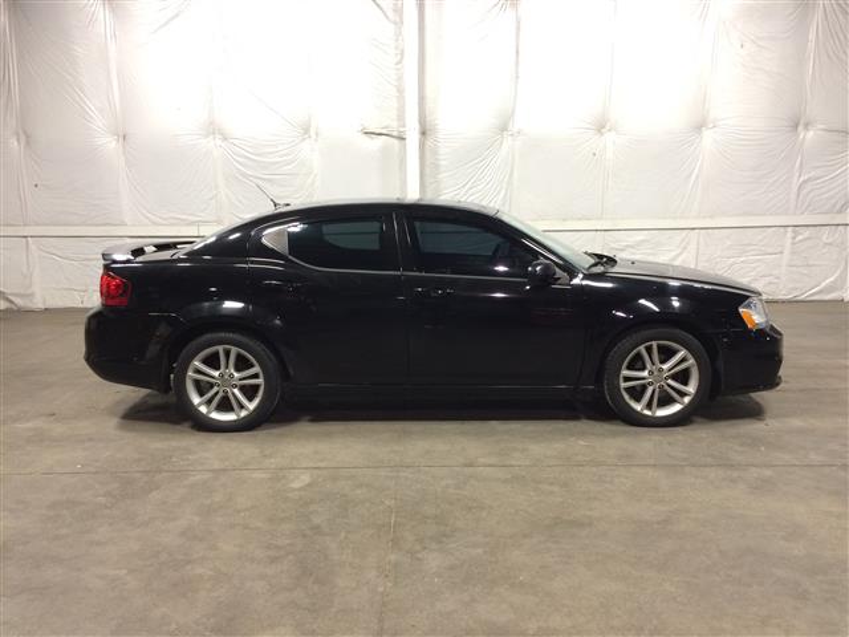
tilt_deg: -11.4
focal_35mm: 29
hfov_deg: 61.7
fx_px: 711
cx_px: 424
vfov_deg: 48.2
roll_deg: +2.5
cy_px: 318
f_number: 2.2
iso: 100
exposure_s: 1/30
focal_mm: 4.15
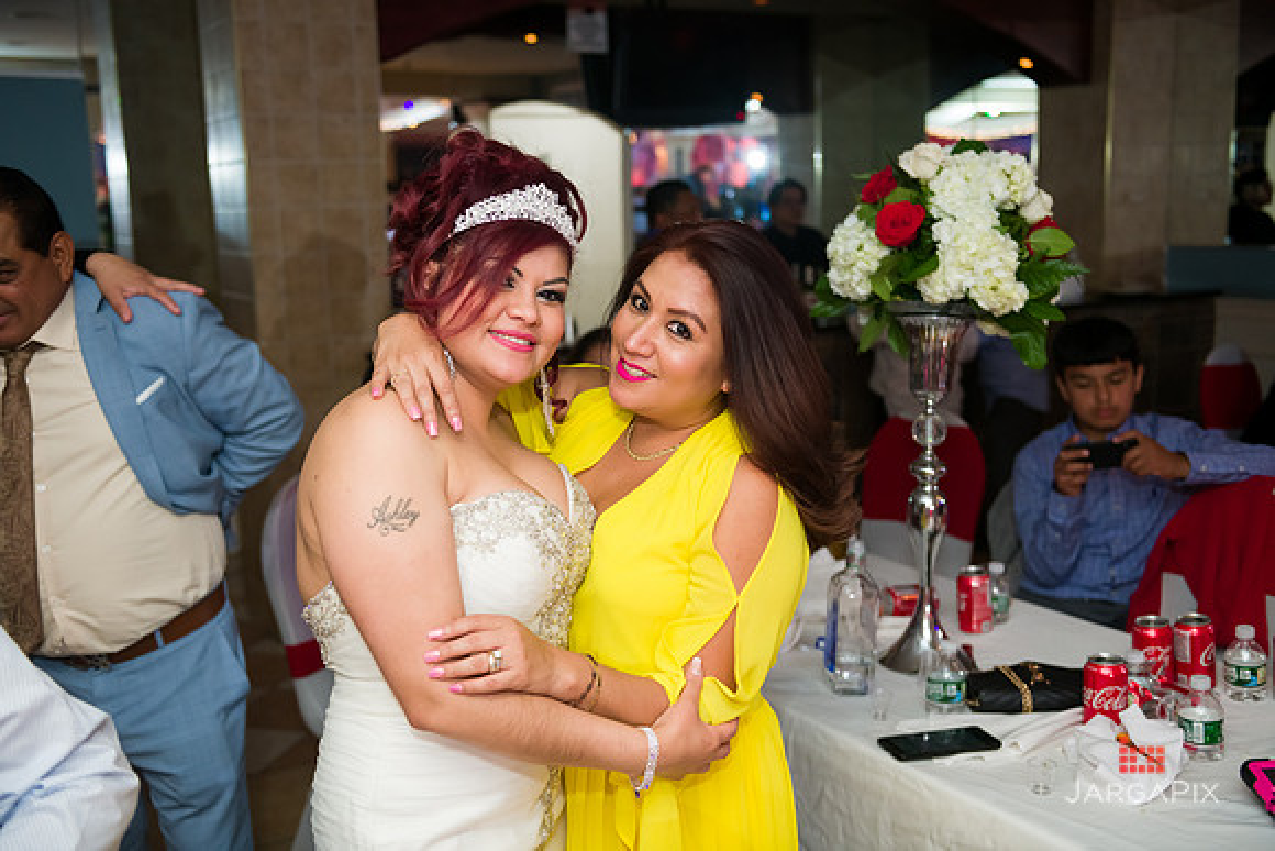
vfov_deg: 36.9
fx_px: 1275
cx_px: 638
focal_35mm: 36
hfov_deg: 53.1
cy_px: 426
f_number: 3.2
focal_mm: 36
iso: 1250
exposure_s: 1/125
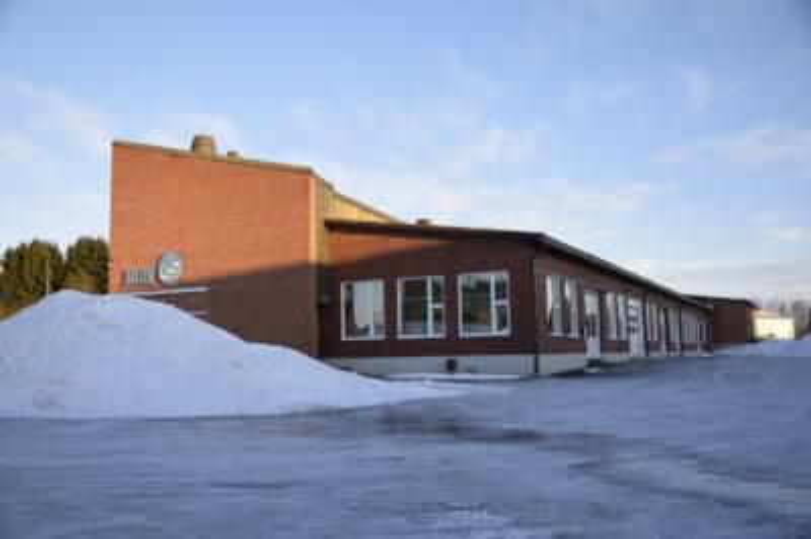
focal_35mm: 36
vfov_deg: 36.8
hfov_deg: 53.2
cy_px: 270
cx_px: 406
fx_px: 810
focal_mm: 24
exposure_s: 1/1000
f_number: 4.5
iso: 400
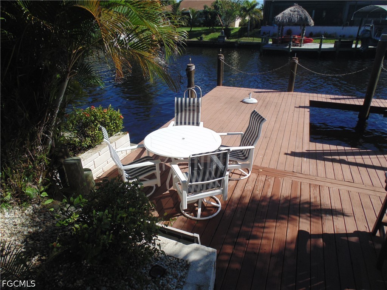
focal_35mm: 22
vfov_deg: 61.1
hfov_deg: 76.4
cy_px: 145
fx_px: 246
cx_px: 194
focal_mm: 4
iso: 80
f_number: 9.7
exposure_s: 1/125
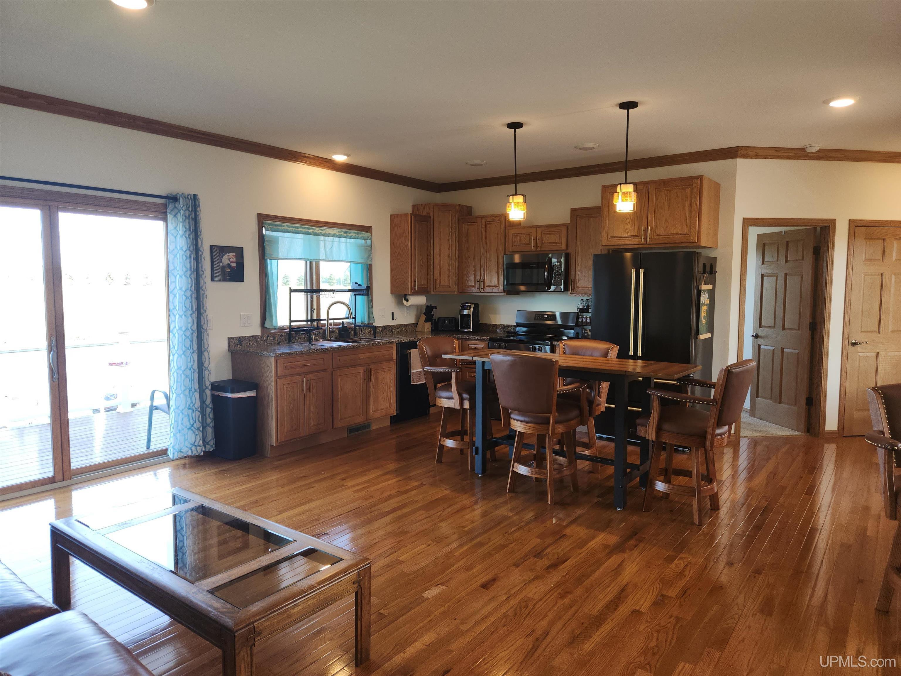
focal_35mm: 23
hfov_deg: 73.9
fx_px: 599
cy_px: 338
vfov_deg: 58.9
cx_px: 450
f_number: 1.8
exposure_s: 1/60
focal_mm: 5.4
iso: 32
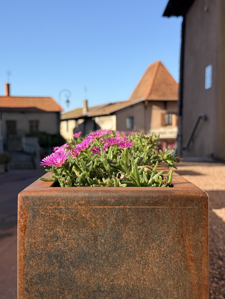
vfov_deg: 39.7
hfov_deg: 30.3
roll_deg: +0.9
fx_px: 416
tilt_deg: -2.3
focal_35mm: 48
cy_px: 150
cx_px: 112
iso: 64
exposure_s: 1/2865
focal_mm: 6.76
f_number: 1.78
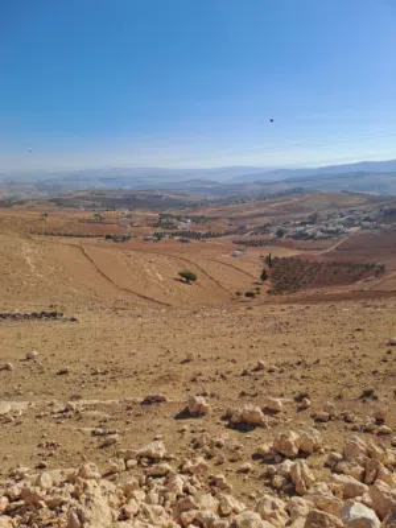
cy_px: 264
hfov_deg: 54.9
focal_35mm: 25
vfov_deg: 69.4
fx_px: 381
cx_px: 198
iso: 32
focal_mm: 4.65
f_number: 1.8
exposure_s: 1/2299
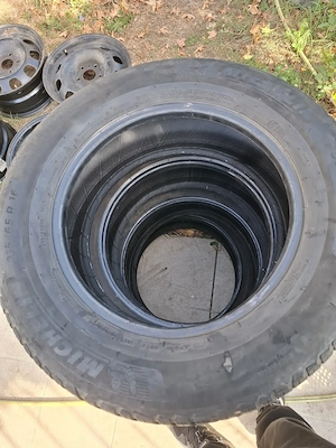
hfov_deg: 58.9
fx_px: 298
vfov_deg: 73.9
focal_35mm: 23
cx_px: 168
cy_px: 224
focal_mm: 5.54
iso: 50
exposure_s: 1/100
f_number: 1.8
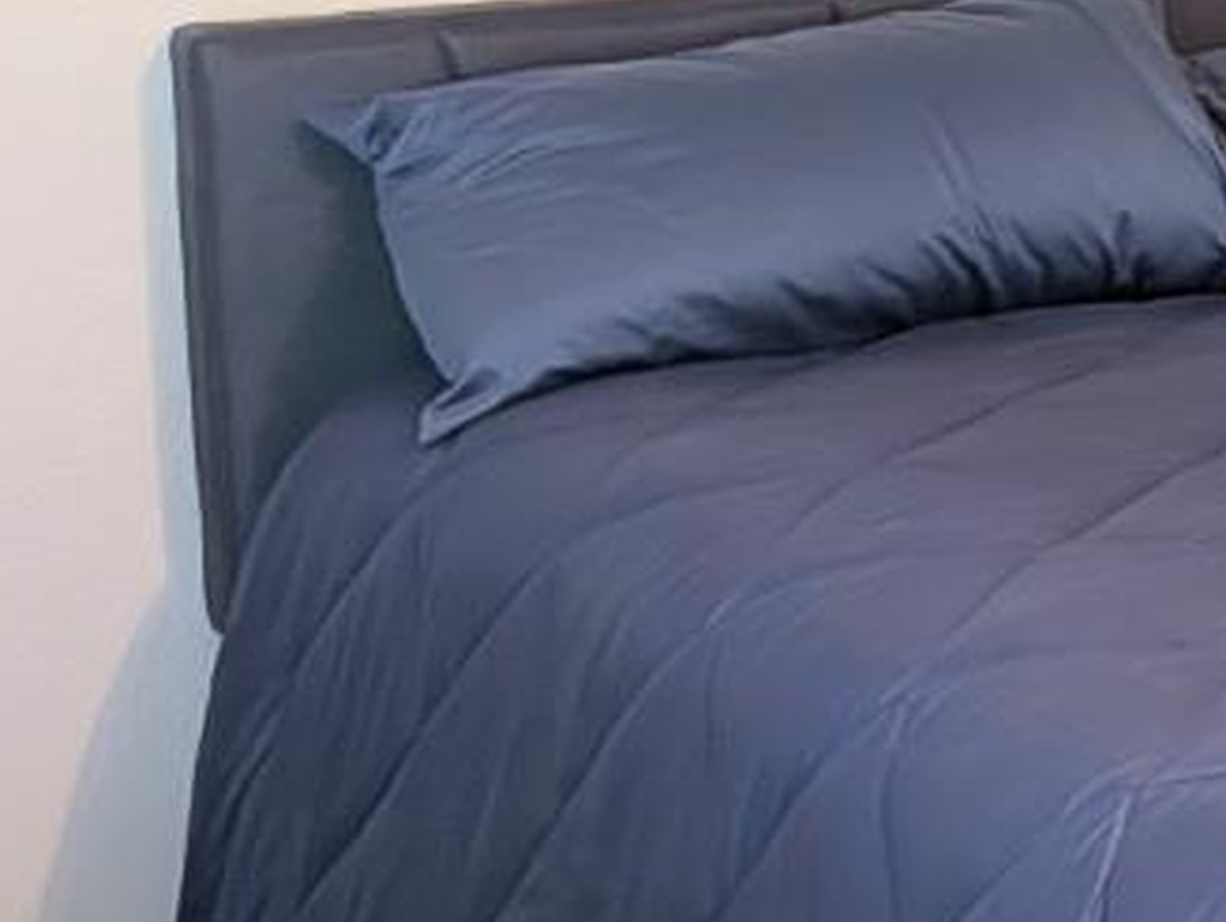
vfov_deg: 13.3
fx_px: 3900
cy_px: -13
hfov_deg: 14.3
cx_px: 2587
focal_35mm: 110
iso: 179
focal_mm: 6.9
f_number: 1.68
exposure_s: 1/60
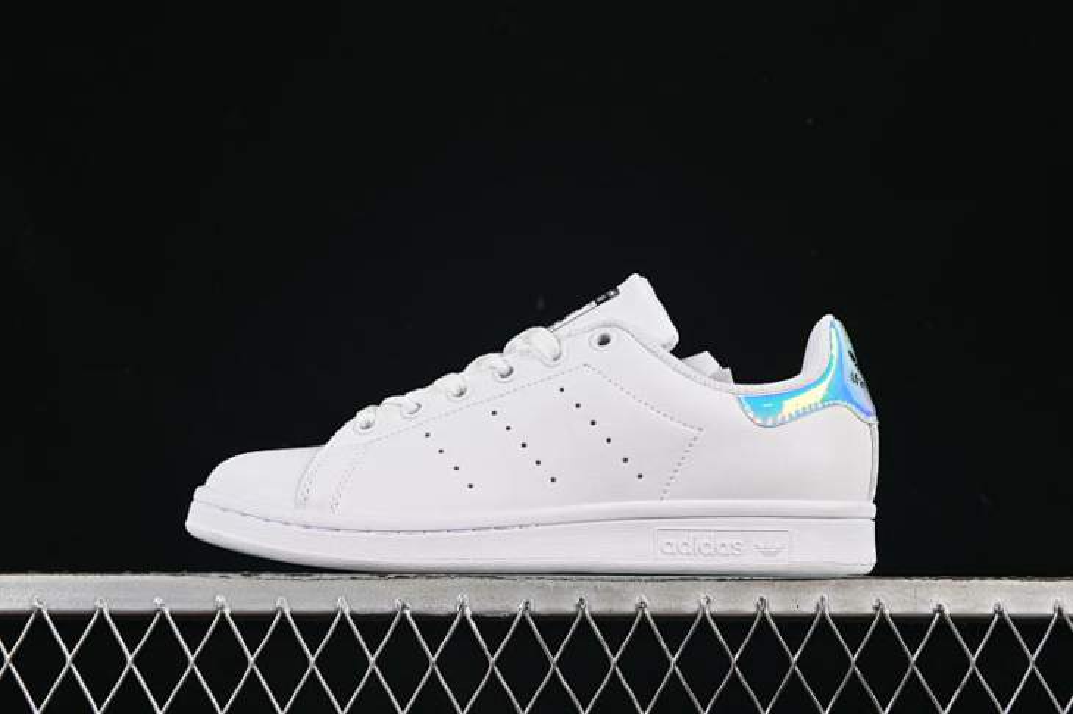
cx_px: 536
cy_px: 357
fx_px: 2234
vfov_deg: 18.2
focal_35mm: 75
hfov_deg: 27.0
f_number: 8
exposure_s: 1/80
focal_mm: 50
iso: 160
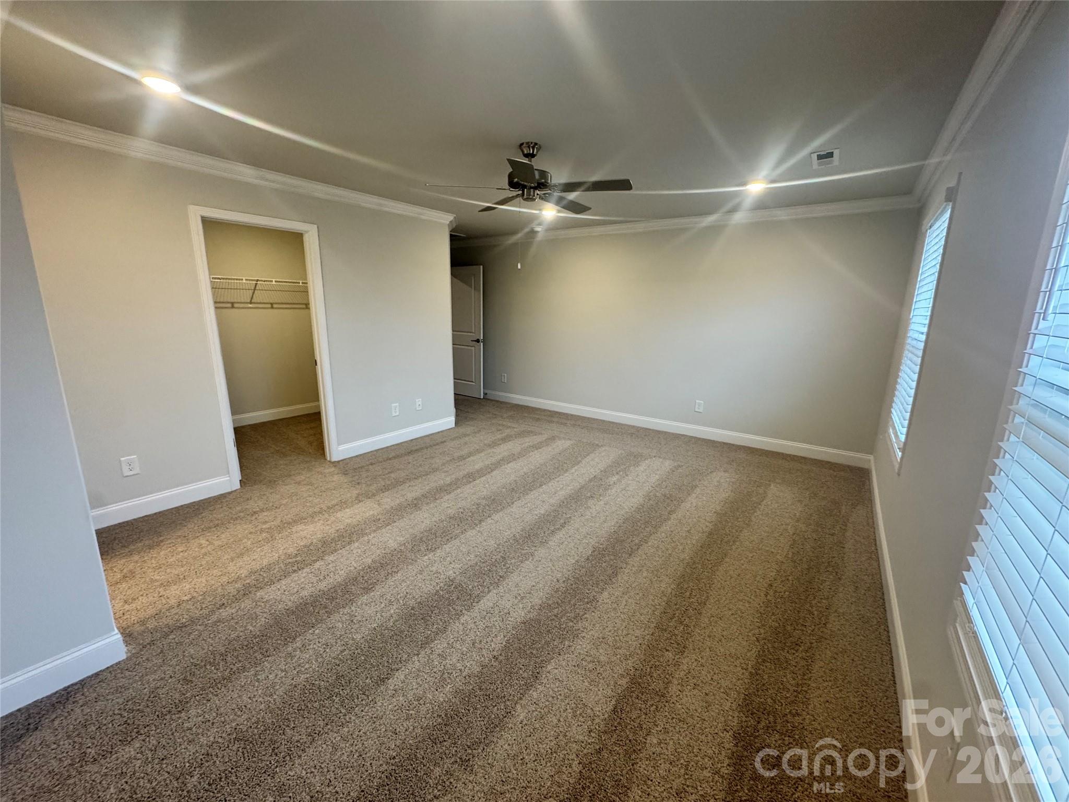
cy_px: 401
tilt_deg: -12.6
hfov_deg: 102.1
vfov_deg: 85.7
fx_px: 432
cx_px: 534
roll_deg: -0.9
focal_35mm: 14
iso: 320
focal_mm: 2.22
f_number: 2.2
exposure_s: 1/120
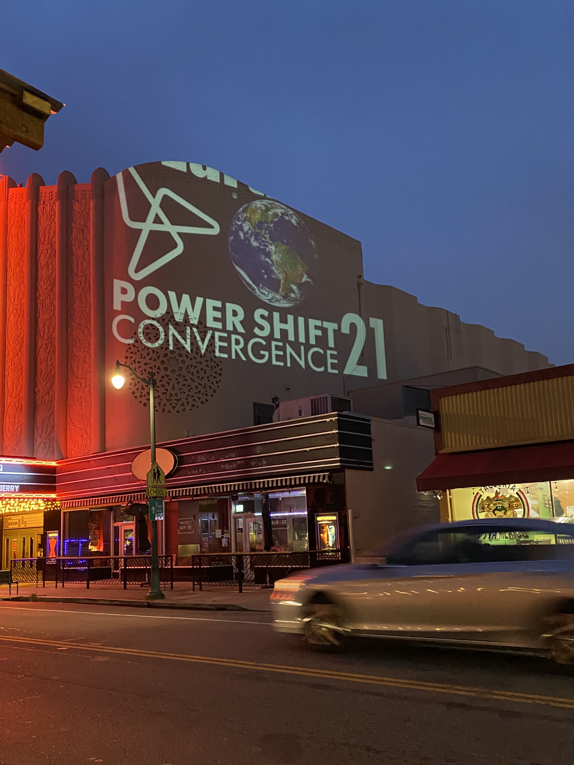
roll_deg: +2.6
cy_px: 429
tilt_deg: +10.0
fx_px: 707
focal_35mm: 32
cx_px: 250
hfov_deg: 44.1
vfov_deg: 56.7
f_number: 1.8
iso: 800
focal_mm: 4.25
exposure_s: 1/30
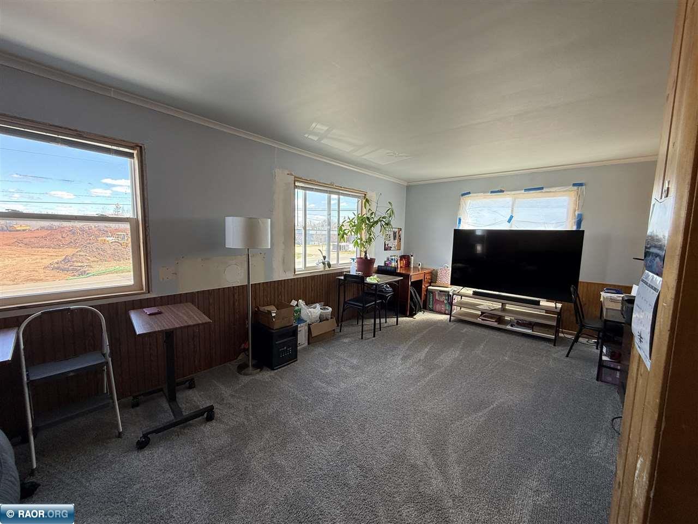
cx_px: 349
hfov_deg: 102.1
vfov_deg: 85.7
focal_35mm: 14
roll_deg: -1.8
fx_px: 282
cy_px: 262
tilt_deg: -5.4
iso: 80
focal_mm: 2.22
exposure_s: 1/99
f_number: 2.2
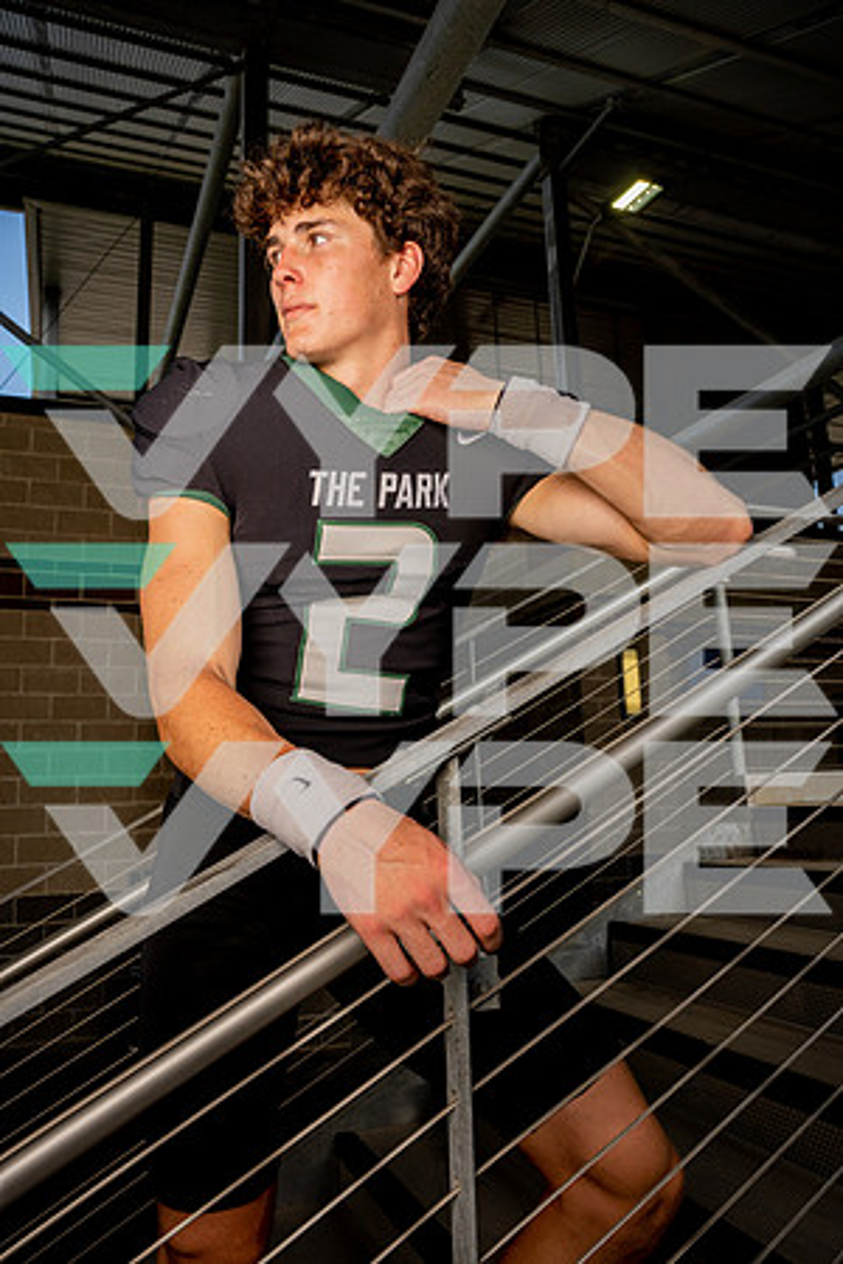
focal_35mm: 27
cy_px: 632
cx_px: 422
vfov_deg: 67.4
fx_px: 948
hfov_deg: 47.9
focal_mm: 27
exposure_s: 1/400
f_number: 8
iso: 160
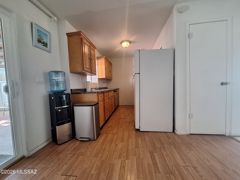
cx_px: 120
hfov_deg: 106.2
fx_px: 90
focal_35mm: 13
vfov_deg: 89.9
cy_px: 90
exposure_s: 1/40
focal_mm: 1.74
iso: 125
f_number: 2.2
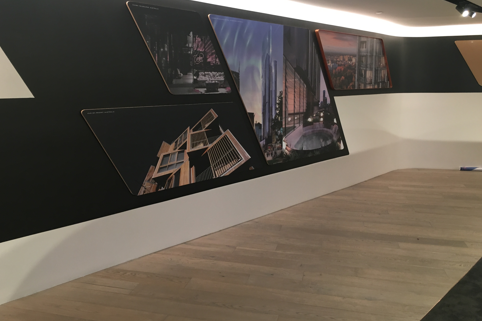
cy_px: 138
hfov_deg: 60.3
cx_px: 235
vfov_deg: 42.2
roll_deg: +0.3
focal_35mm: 31
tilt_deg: -9.5
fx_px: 415
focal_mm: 4.15
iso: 125
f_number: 2.2
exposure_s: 1/33
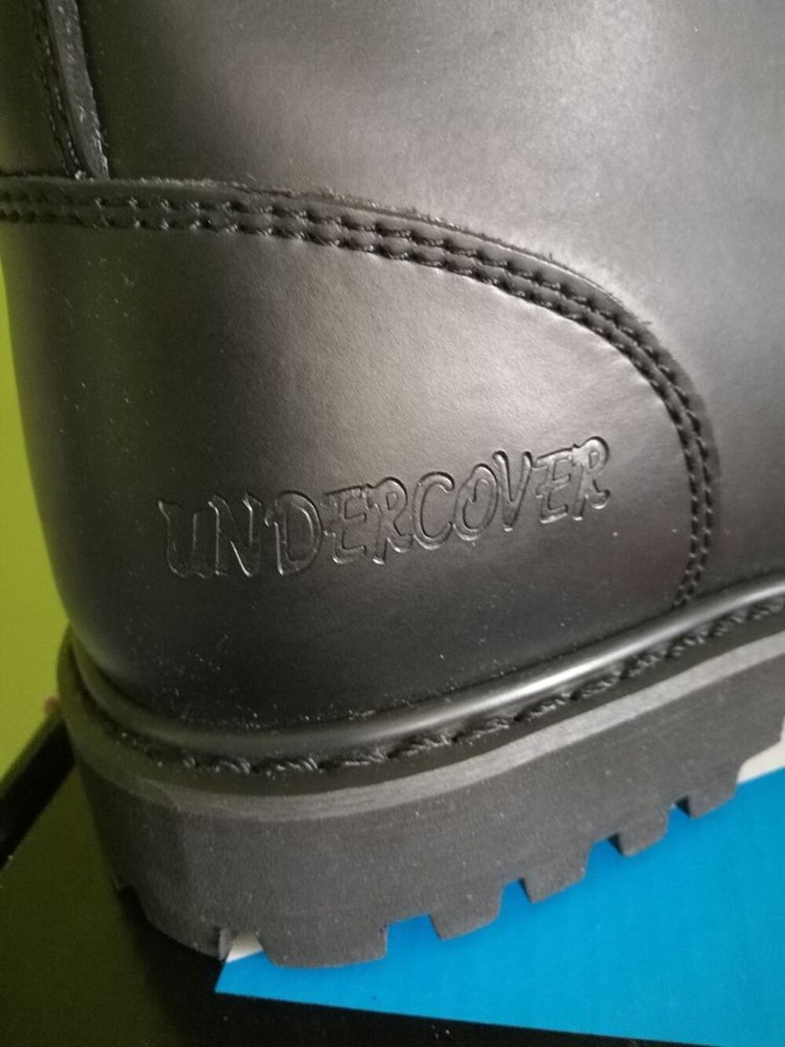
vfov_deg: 65.3
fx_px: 816
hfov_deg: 51.4
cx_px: 392
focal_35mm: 27
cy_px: 524
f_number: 2.2
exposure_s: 1/16.7
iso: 1000
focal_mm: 4.5
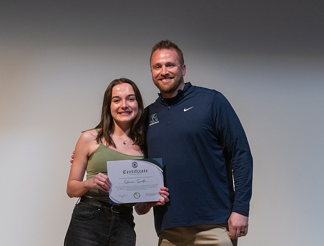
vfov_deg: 7.8
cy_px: 130
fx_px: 1817
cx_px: 161
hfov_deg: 10.2
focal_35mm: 193
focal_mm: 164
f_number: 4
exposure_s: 1/320
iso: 5000
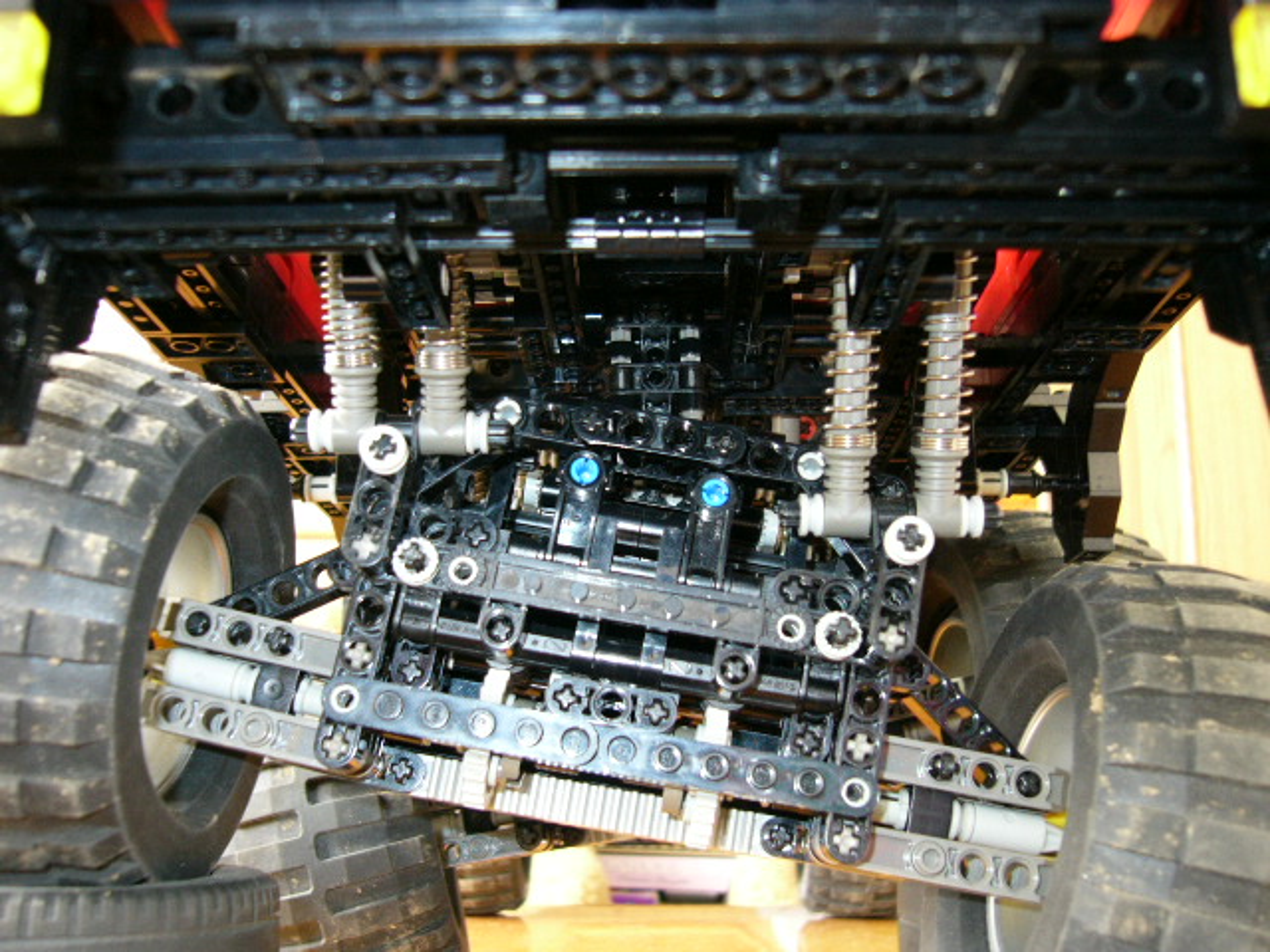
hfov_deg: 52.6
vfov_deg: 40.7
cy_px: 476
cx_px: 635
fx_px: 1284
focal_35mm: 35
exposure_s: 1
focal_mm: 5.8
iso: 100
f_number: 2.8
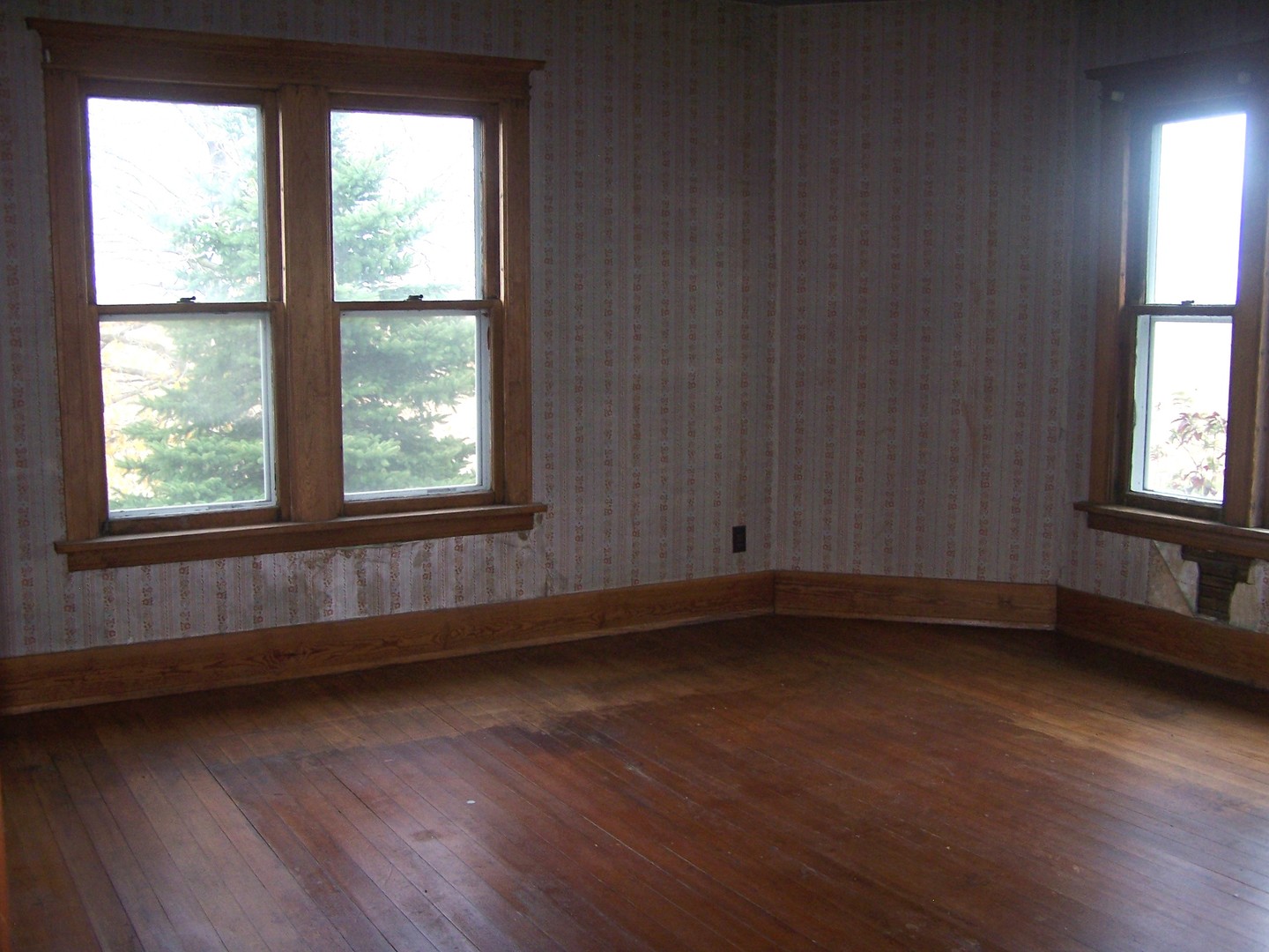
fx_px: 1393
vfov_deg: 37.7
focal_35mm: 38
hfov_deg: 49.0
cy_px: 476
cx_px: 634
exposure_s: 1/60
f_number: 2.8
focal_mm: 6.3
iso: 140
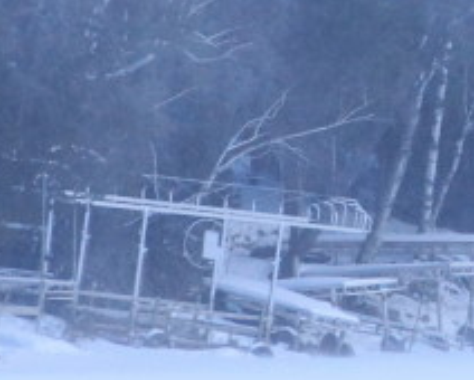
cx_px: 485
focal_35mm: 1709
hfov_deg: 1.1
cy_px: 45
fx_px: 23997
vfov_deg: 0.9
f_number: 6.3
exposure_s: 1/400
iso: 640
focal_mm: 230
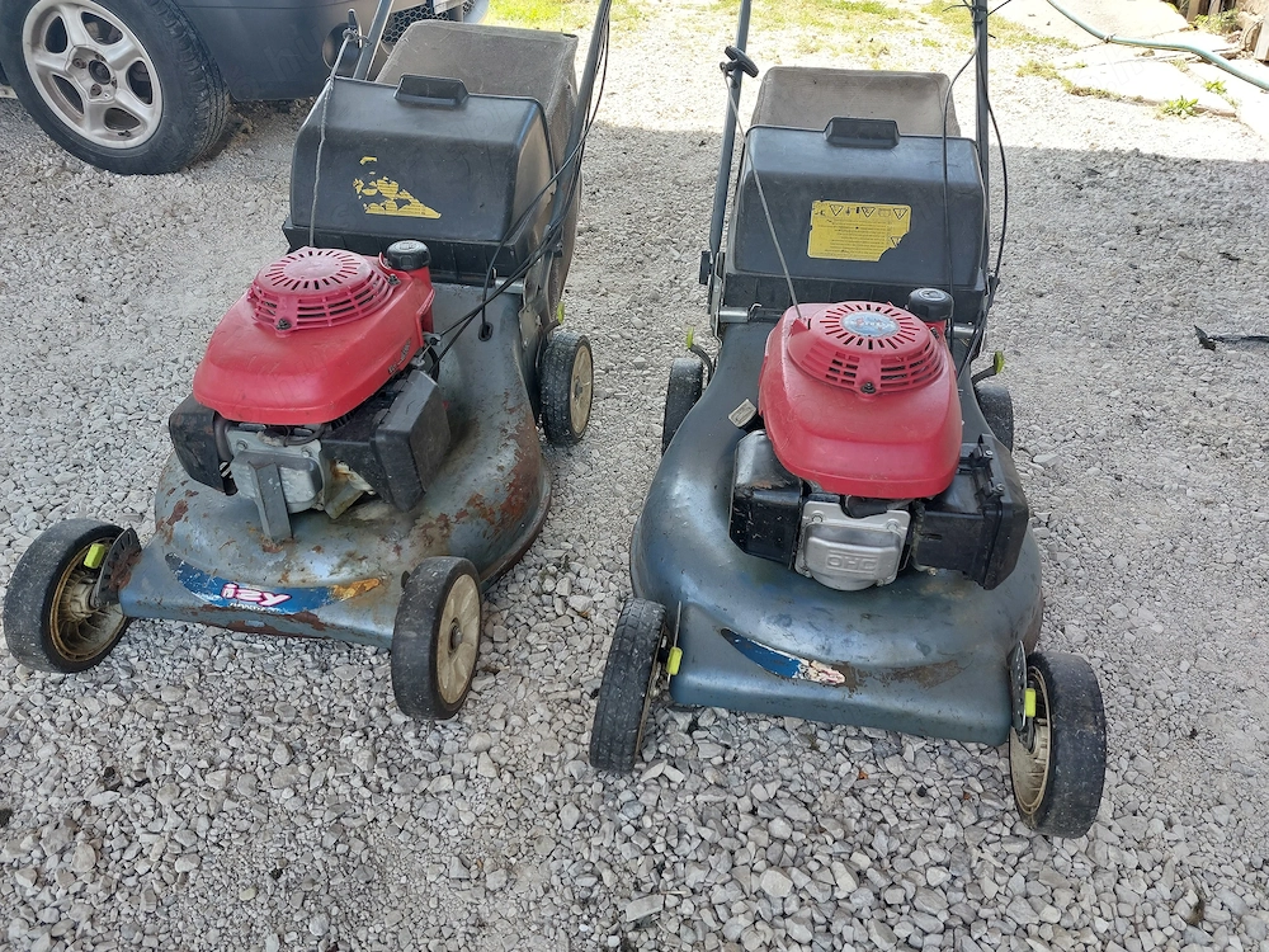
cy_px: 476
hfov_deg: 69.4
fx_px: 916
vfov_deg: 54.9
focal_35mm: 25
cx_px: 634
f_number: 1.8
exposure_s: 1/100
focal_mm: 5.23
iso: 32
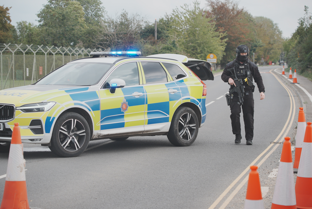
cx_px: 156
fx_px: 867
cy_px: 104
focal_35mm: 100
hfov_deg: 20.4
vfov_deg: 13.7
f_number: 5.6
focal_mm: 100
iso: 320
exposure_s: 1/1250
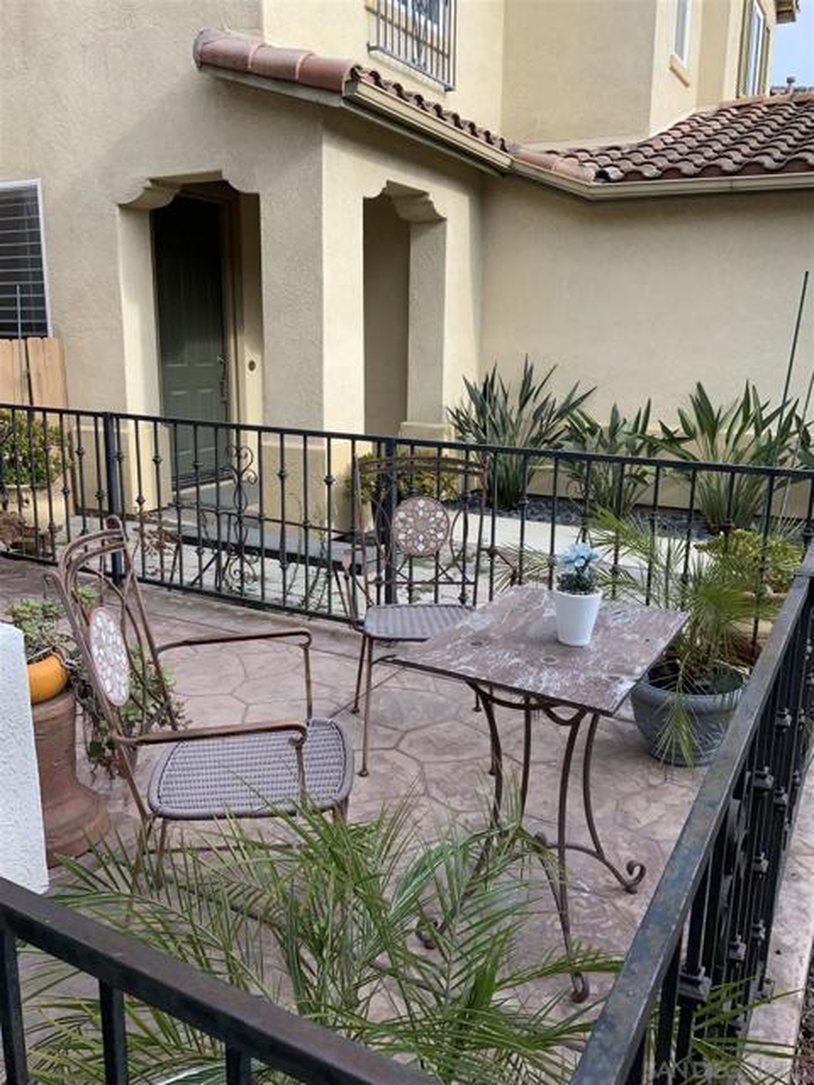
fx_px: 909
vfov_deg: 61.7
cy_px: 542
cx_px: 407
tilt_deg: -13.6
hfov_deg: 48.2
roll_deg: -0.5
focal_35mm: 29
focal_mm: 3
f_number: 1.8
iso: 16
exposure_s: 1/1730
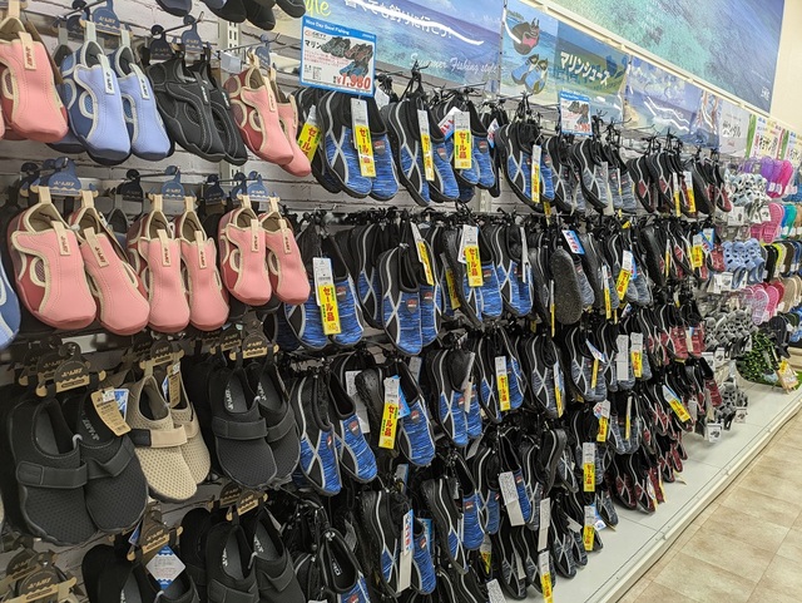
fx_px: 580
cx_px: 401
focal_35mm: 25
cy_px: 302
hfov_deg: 69.4
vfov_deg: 54.9
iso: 58
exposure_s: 1/50
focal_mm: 5.43
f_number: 1.89
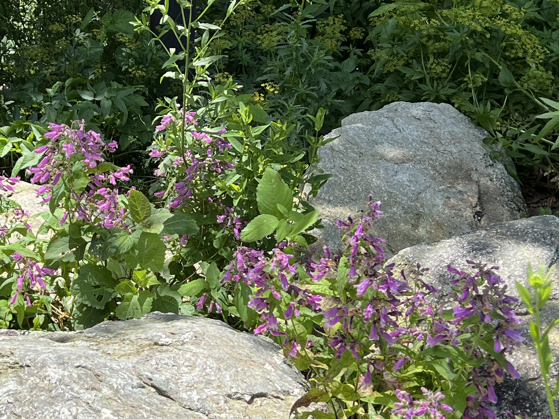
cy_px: 199
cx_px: 90
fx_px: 1163
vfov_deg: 20.4
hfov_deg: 26.4
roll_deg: -0.2
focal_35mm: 72
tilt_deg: -28.4
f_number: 1.5
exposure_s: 1/1779
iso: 50
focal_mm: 5.7
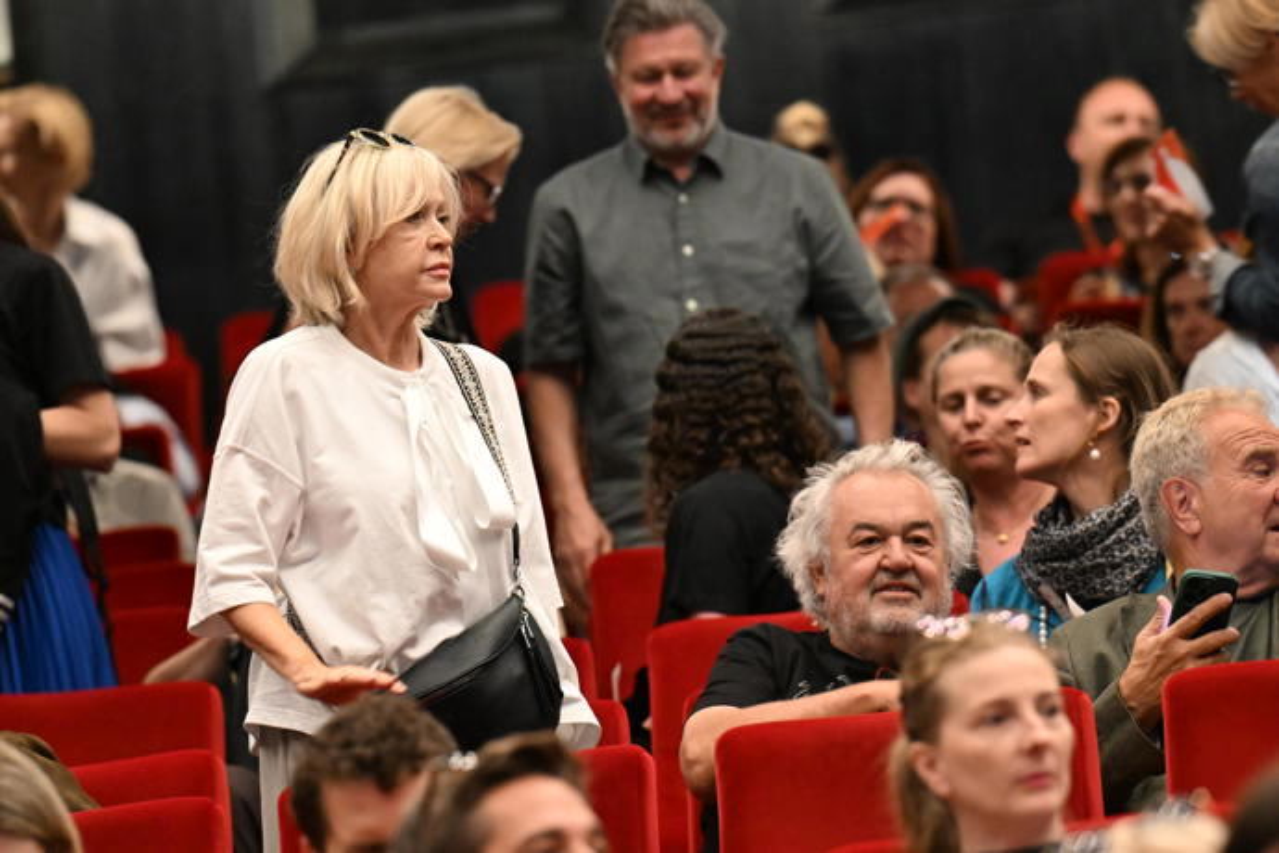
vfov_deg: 4.6
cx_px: 640
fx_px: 10657
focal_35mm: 300
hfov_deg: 6.9
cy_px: 426
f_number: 3.5
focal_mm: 200
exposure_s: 1/100
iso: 5000
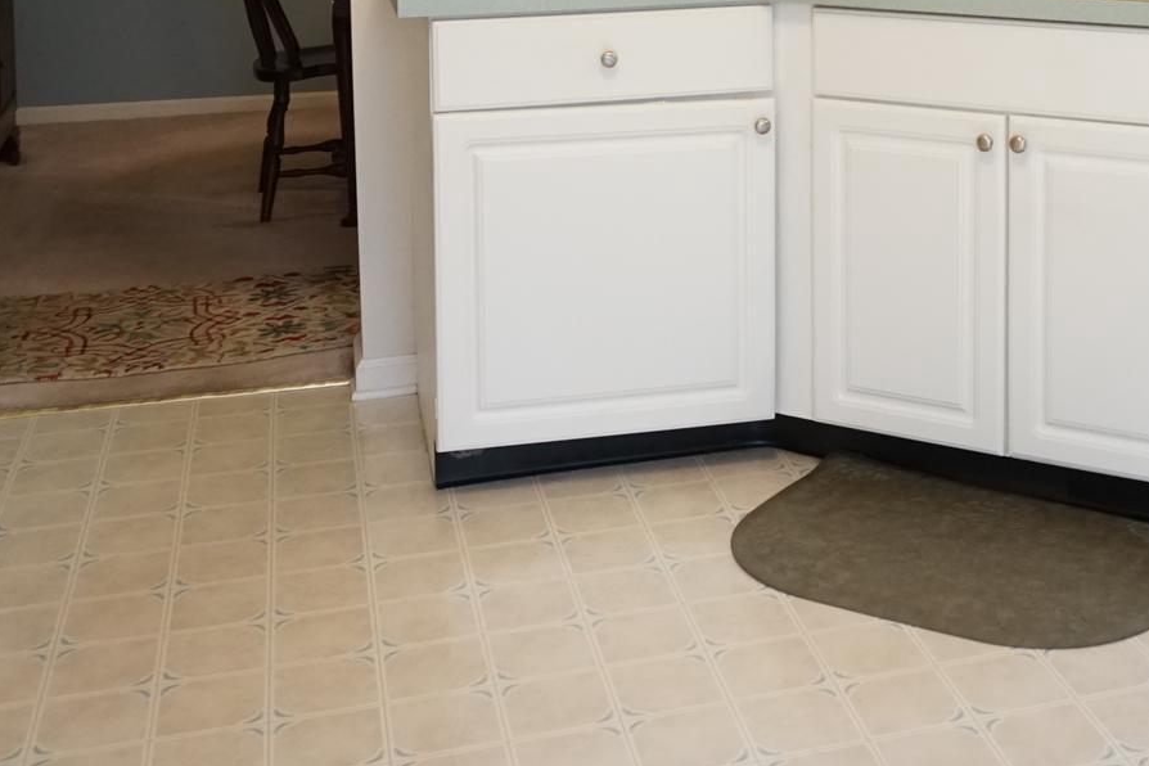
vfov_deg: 23.0
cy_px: -102
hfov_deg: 35.3
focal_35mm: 55
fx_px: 1755
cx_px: 880
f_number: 3.5
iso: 1250
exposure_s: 1/60
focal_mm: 16
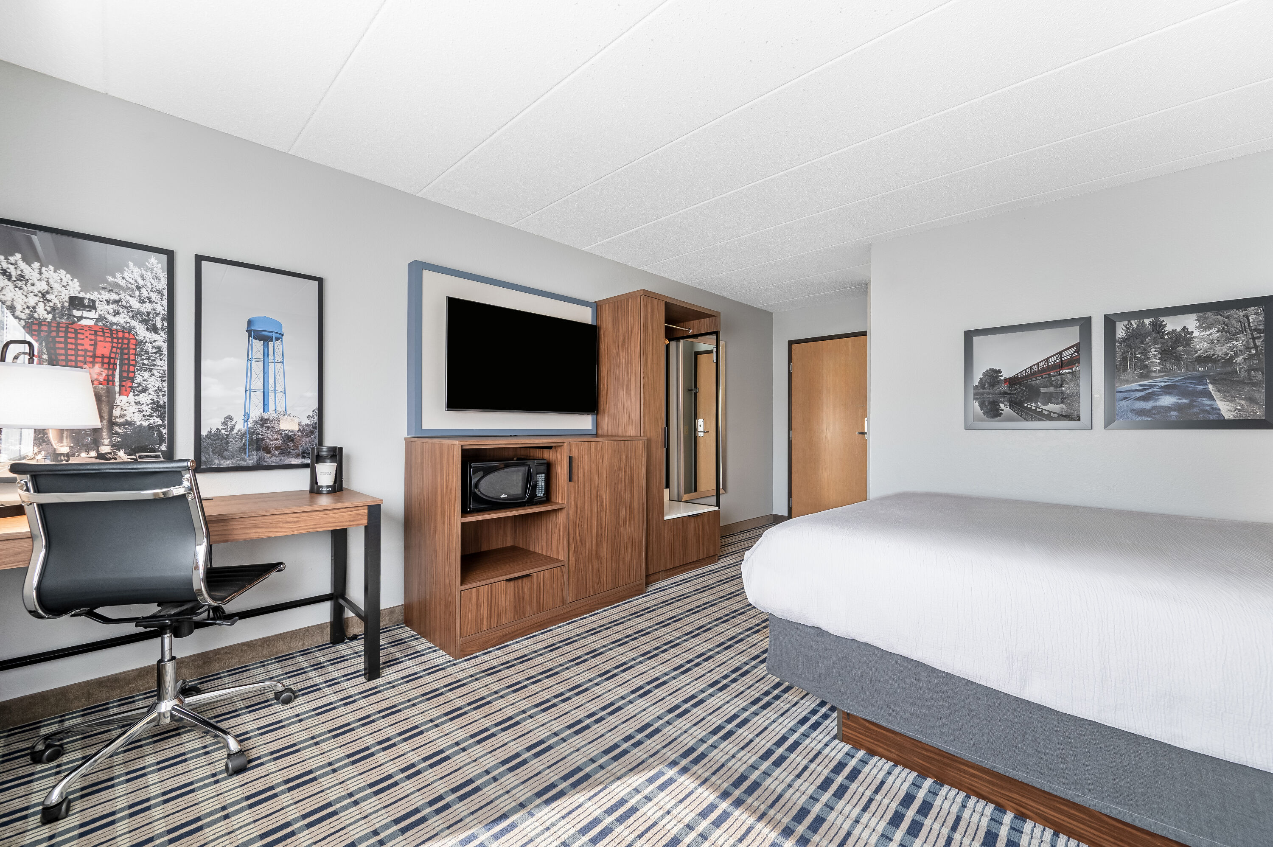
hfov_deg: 104.3
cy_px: 424
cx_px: 636
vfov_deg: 81.1
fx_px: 495
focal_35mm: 14
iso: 400
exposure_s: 1/5
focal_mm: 14
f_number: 8
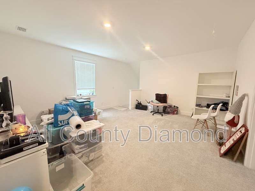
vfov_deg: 85.7
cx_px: 128
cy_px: 96
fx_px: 103
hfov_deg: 102.1
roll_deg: -0.5
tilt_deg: -6.3
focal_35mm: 14
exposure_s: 1/120
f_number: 2.2
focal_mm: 2.22
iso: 400
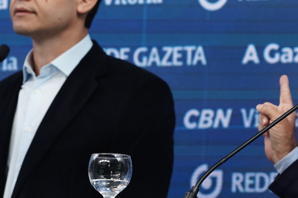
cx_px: 243
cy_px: 50
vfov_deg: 3.9
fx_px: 2922
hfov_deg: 5.8
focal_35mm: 353
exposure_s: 1/200
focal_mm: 150
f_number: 4.5
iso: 2500
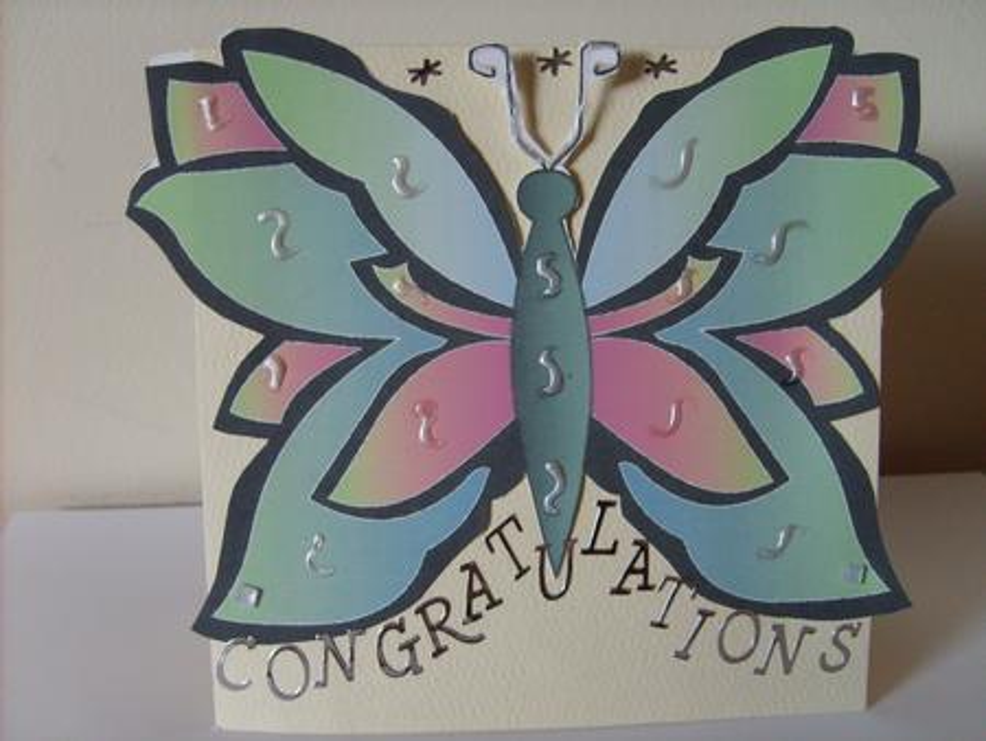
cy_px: 370
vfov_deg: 40.7
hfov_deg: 52.6
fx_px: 997
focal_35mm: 35
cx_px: 493
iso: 140
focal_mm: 5.8
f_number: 2.8
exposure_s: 1/30
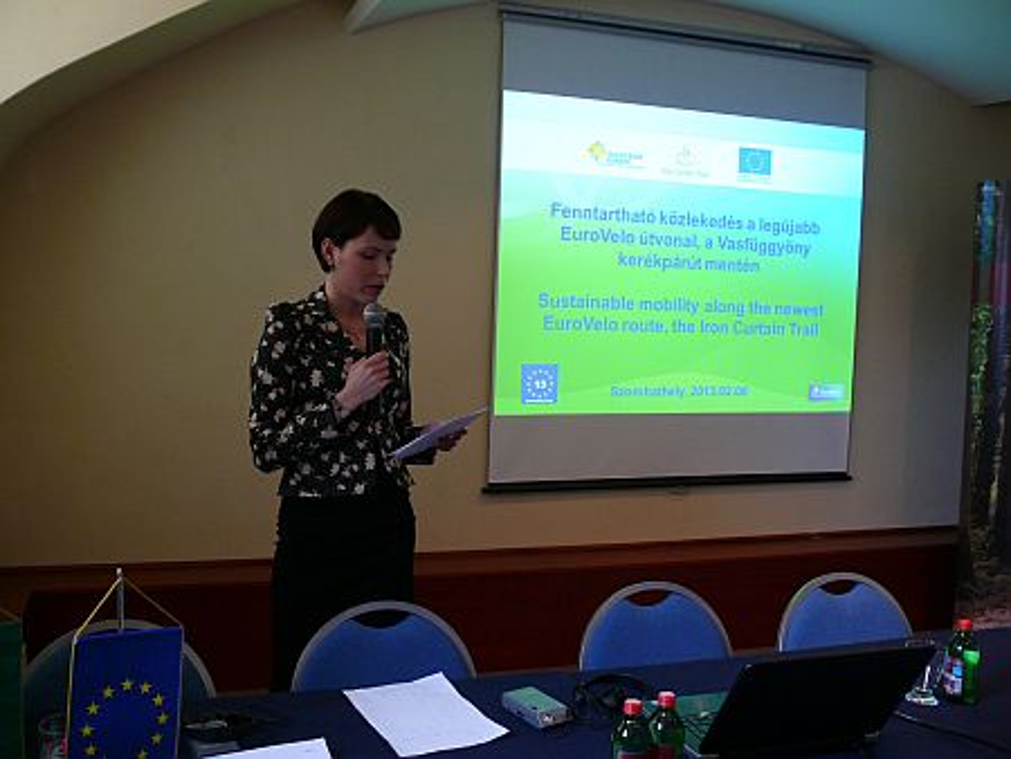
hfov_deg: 52.6
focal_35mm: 35
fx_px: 1023
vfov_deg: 40.7
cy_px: 380
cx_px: 506
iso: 200
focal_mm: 7.4
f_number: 2.8
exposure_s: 1/30
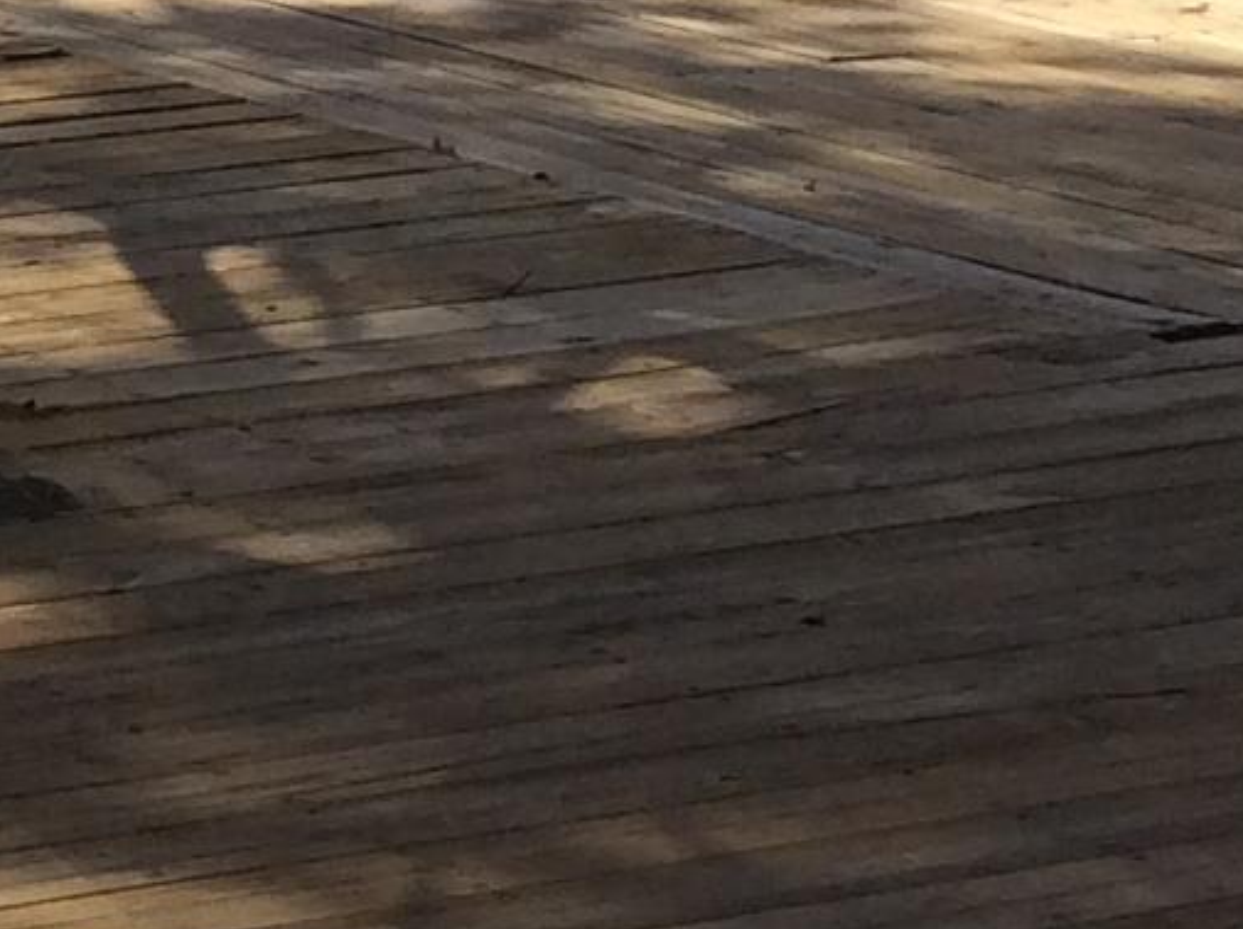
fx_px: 5881
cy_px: -595
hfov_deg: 11.2
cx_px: -1007
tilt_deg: -5.7
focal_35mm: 164
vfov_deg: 8.7
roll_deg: +3.2
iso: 32
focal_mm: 3.3
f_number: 2.4
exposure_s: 1/1431
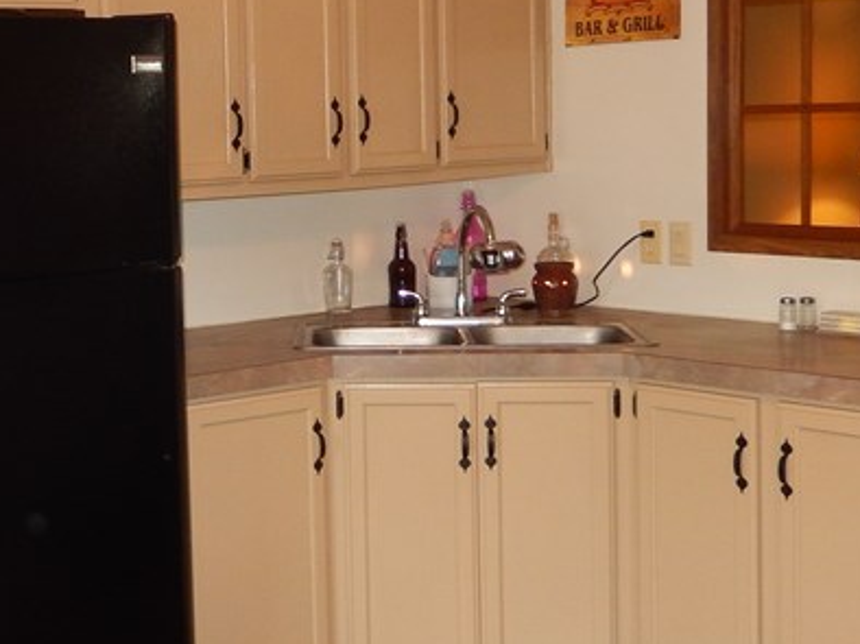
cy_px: 216
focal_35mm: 65
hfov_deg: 28.6
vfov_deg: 22.5
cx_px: 70
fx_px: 1614
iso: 220
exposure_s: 1/30
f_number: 3.4
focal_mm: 4.5
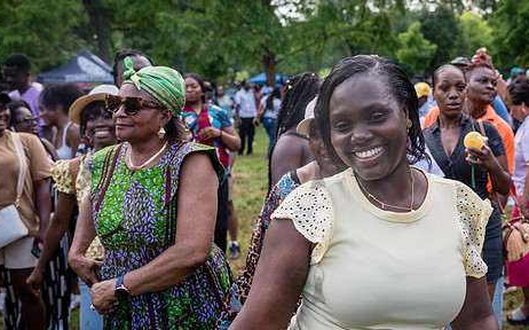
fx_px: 706
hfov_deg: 40.6
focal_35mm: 49
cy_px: 157
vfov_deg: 26.3
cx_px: 348
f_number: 4
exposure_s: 1/800
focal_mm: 35
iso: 1000
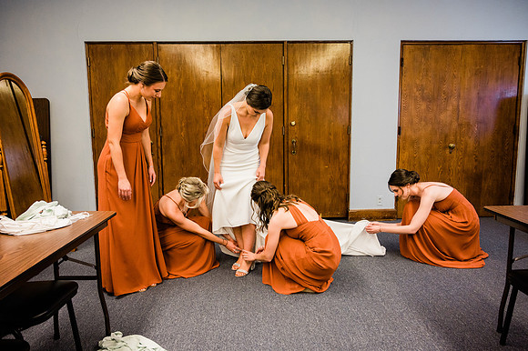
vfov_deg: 46.4
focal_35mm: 28
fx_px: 410
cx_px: 264
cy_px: 176
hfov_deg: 65.5
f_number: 4
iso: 1600
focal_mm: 28
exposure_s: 1/250
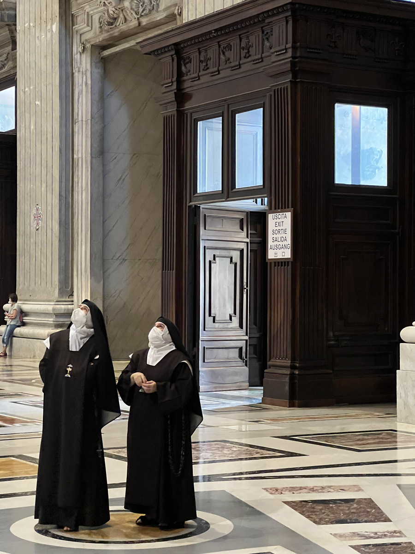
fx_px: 1231
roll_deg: +0.0
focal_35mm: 77
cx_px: 208
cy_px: 277
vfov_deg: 25.3
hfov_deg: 19.1
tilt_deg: +1.2
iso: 1250
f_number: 2.8
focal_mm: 9
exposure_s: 1/25
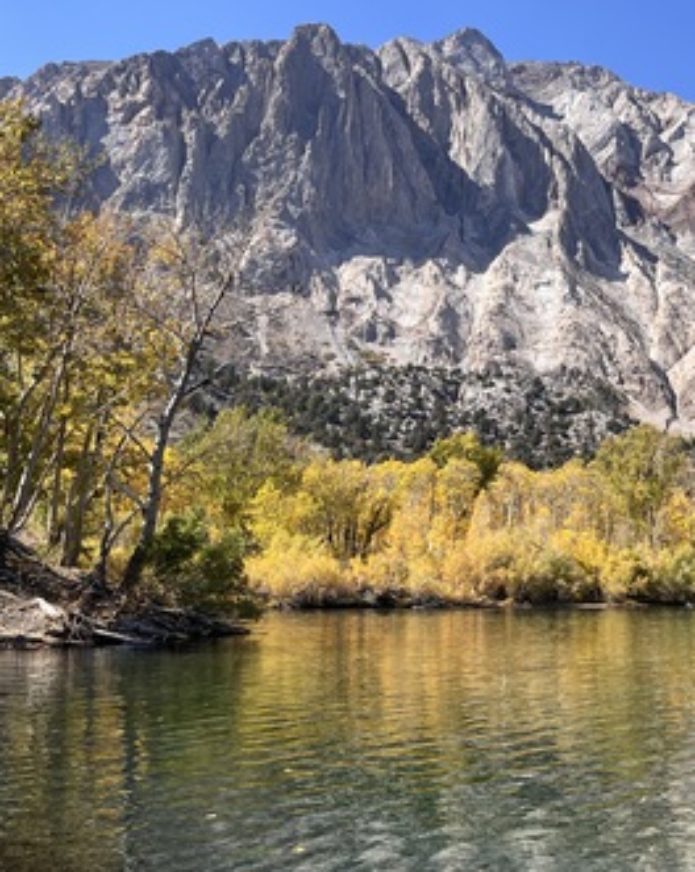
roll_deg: -0.1
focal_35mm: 43
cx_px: 669
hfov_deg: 32.5
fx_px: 1108
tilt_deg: +9.0
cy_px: 403
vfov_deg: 42.9
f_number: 1.6
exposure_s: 1/1957
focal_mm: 5.1
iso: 50
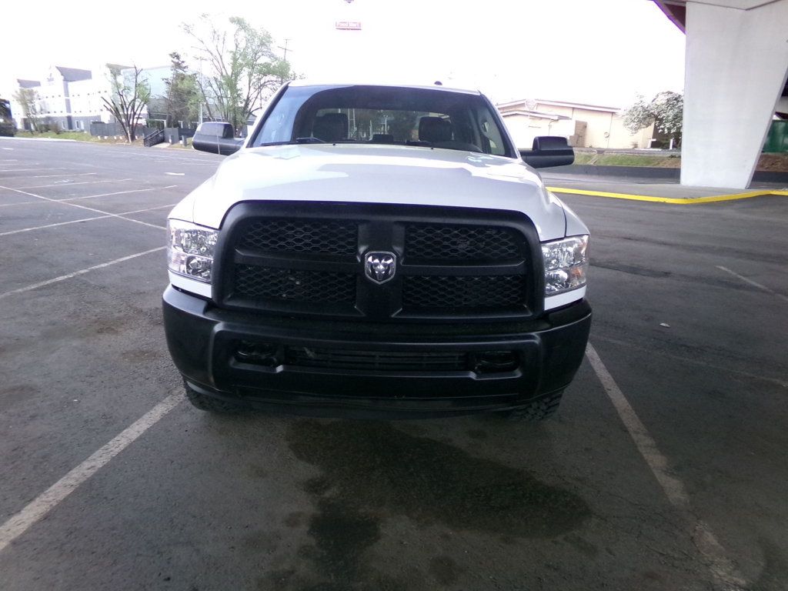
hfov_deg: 71.6
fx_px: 546
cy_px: 296
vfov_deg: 56.8
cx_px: 394
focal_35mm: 24
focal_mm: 4.3
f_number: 11.07
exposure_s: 1/60
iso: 472
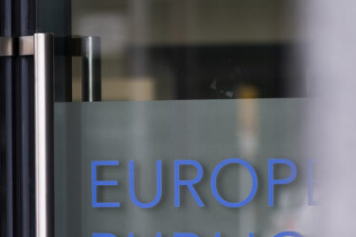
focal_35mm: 368
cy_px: 288
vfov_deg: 3.7
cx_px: 2
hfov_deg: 5.6
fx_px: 3640
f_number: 2
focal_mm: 90
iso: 250
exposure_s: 1/125
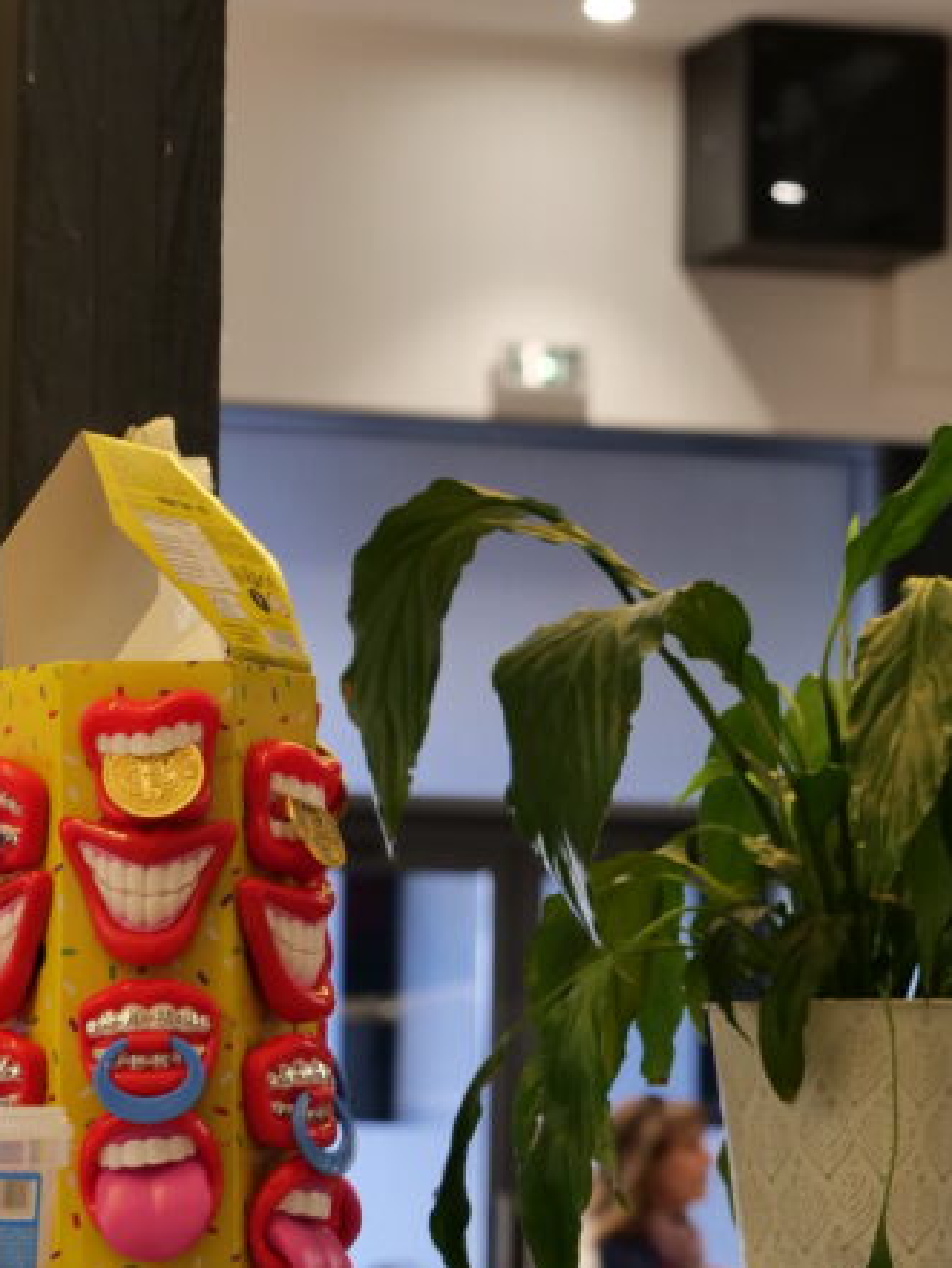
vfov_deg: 12.5
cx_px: 546
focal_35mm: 158
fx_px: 5791
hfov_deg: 9.4
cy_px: 641
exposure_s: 1/80
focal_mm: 34
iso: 400
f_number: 3.8
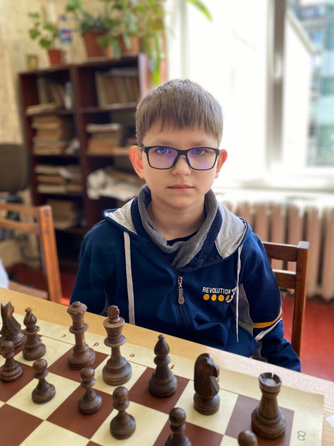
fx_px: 334
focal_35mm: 26
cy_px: 223
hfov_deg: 53.1
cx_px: 167
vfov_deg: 67.3
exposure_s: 1/122
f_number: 1.8
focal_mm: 4.25
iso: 80
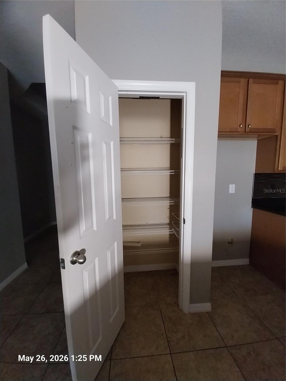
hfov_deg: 89.9
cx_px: 143
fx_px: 143
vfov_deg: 106.2
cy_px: 190
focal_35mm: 13
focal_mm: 1.13
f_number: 2.2
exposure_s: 1/30
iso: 200
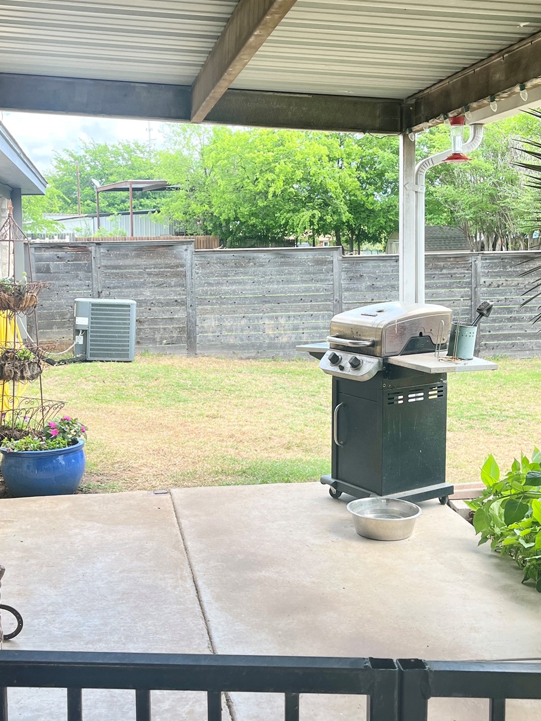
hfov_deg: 33.6
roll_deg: +1.9
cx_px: 235
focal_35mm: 43
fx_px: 896
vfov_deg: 43.8
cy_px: 331
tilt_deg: -6.6
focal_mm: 5.1
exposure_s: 1/483
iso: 50
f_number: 1.6
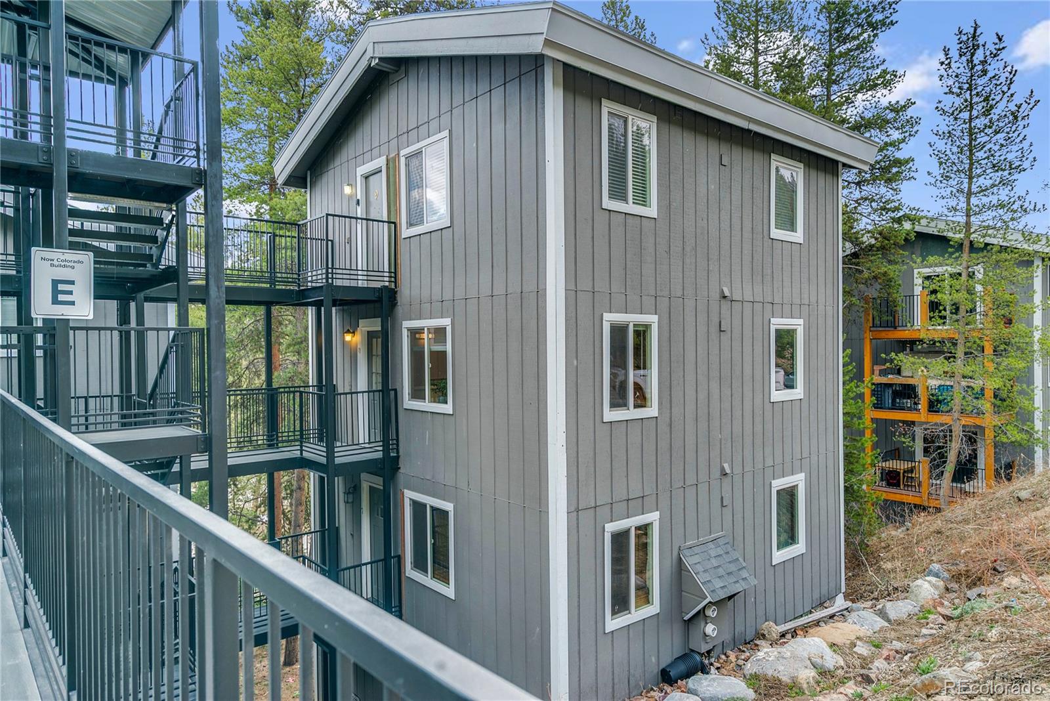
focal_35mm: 23
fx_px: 671
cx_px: 525
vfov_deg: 55.1
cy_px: 350
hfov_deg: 76.1
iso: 400
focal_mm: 23
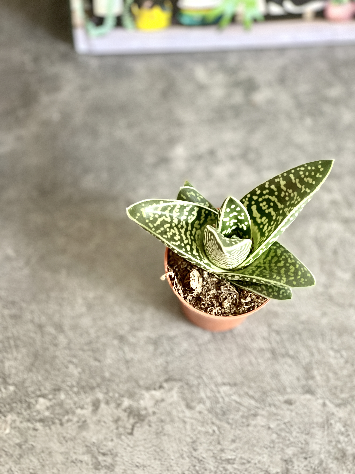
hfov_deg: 22.9
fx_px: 875
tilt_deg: -68.1
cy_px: 237
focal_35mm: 64
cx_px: 178
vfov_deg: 30.3
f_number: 2.2
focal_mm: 7.5
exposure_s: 1/40
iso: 400
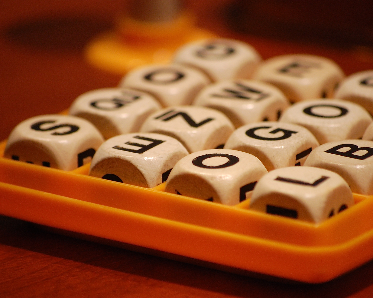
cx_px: 207
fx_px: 3742
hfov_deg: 5.7
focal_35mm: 339
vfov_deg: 4.6
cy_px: 149
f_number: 5.6
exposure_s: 1/13
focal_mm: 200
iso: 800
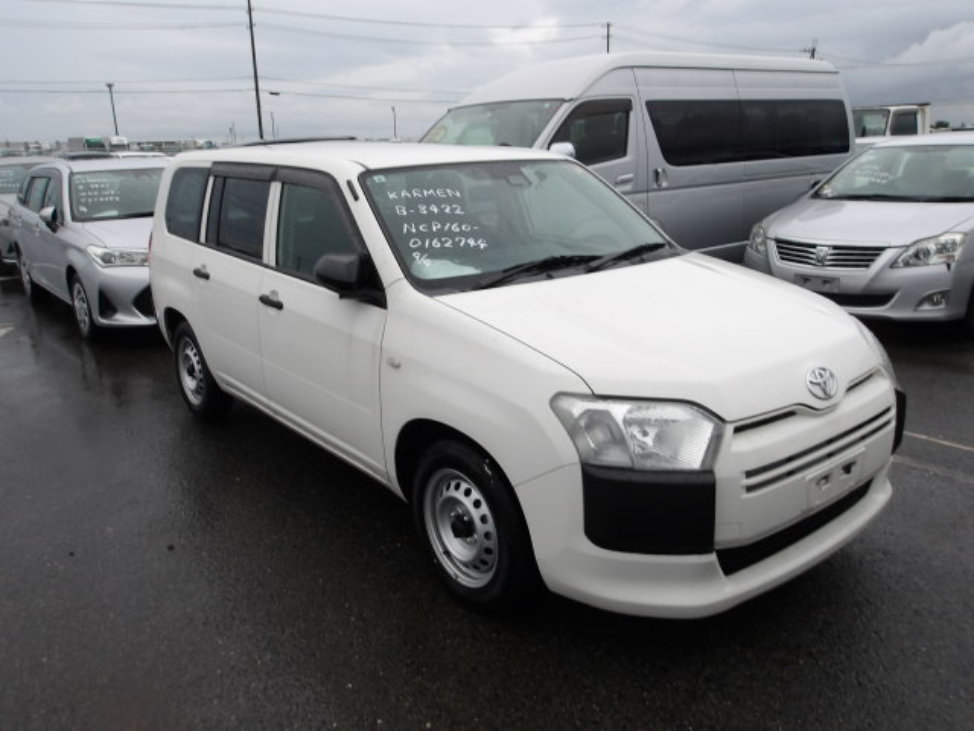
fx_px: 760
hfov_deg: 65.3
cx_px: 487
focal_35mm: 27
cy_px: 366
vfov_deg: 51.4
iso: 100
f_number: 10.4
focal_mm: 4.9
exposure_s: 1/60
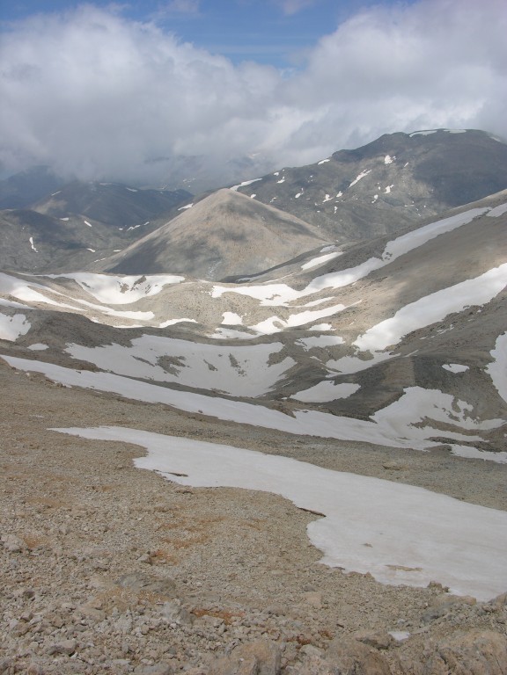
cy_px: 338
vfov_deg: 52.6
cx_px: 254
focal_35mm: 35
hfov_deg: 40.7
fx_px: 683
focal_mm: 8.9
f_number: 7.1
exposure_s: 1/383
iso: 50
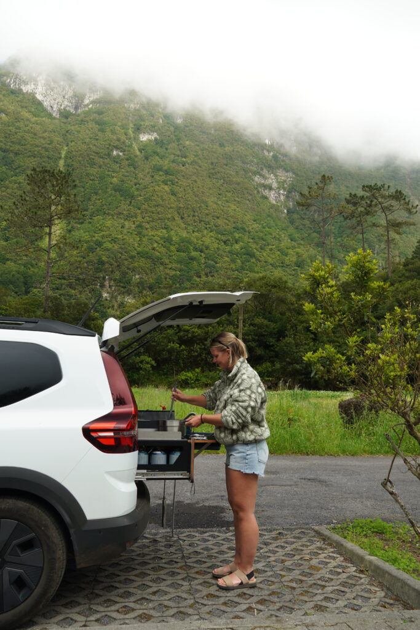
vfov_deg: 67.4
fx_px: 472
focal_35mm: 27
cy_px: 315
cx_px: 210
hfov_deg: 47.9
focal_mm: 18
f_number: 5.6
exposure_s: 1/60
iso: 100
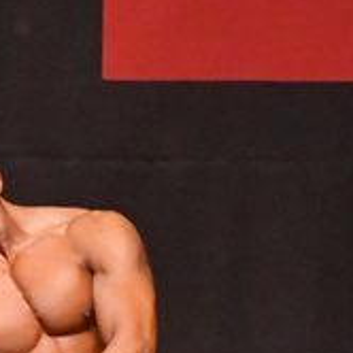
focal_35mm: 1070
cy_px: 336
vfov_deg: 1.6
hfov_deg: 1.6
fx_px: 12345
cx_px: -27
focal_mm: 180
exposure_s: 1/400
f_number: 5.6
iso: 12800
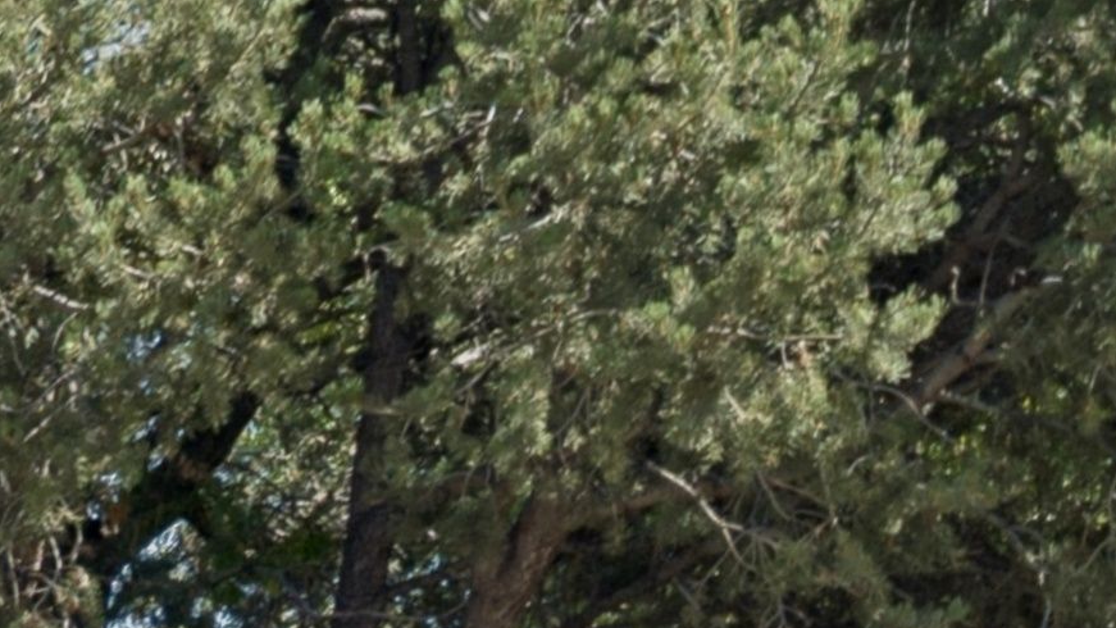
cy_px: 1229
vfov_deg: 5.0
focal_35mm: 238
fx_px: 7043
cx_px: -2288
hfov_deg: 7.8
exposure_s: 1/200
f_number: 6.7
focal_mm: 33
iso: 100
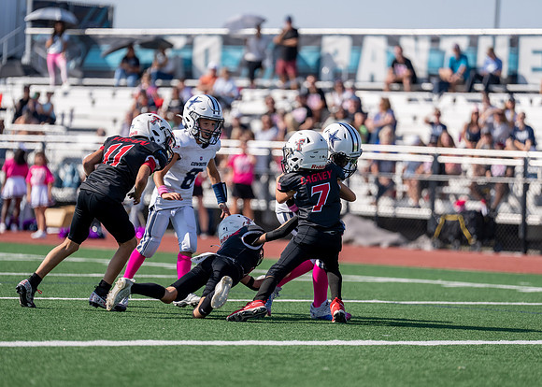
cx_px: 271
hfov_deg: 9.6
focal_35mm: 210
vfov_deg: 6.9
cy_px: 194
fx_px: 3225
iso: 100
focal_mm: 200
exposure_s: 1/2000
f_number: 2.8
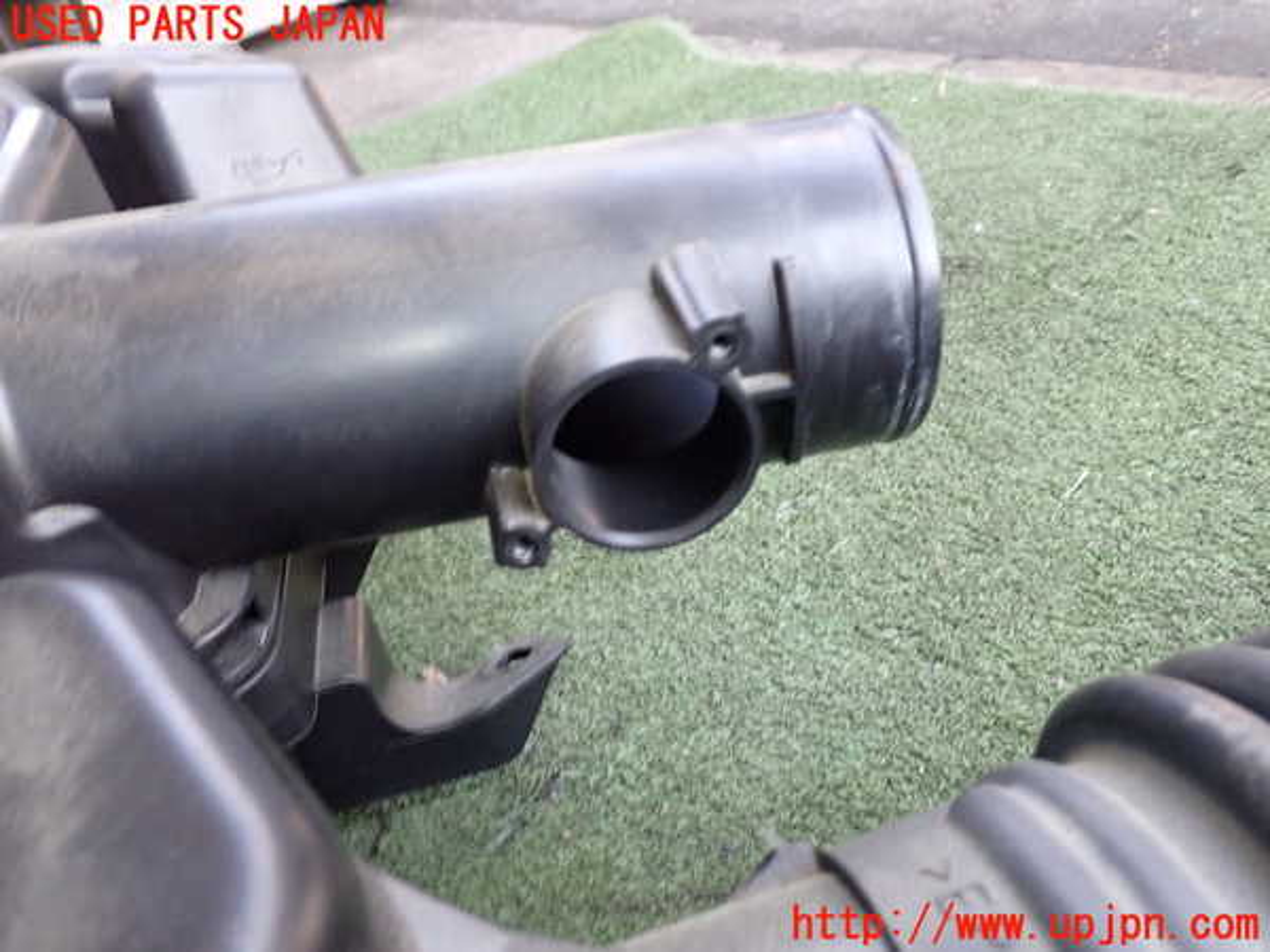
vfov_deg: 46.8
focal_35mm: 30
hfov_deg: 60.0
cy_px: 476
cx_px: 635
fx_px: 1101
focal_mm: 5.4
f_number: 9
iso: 640
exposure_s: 1/15
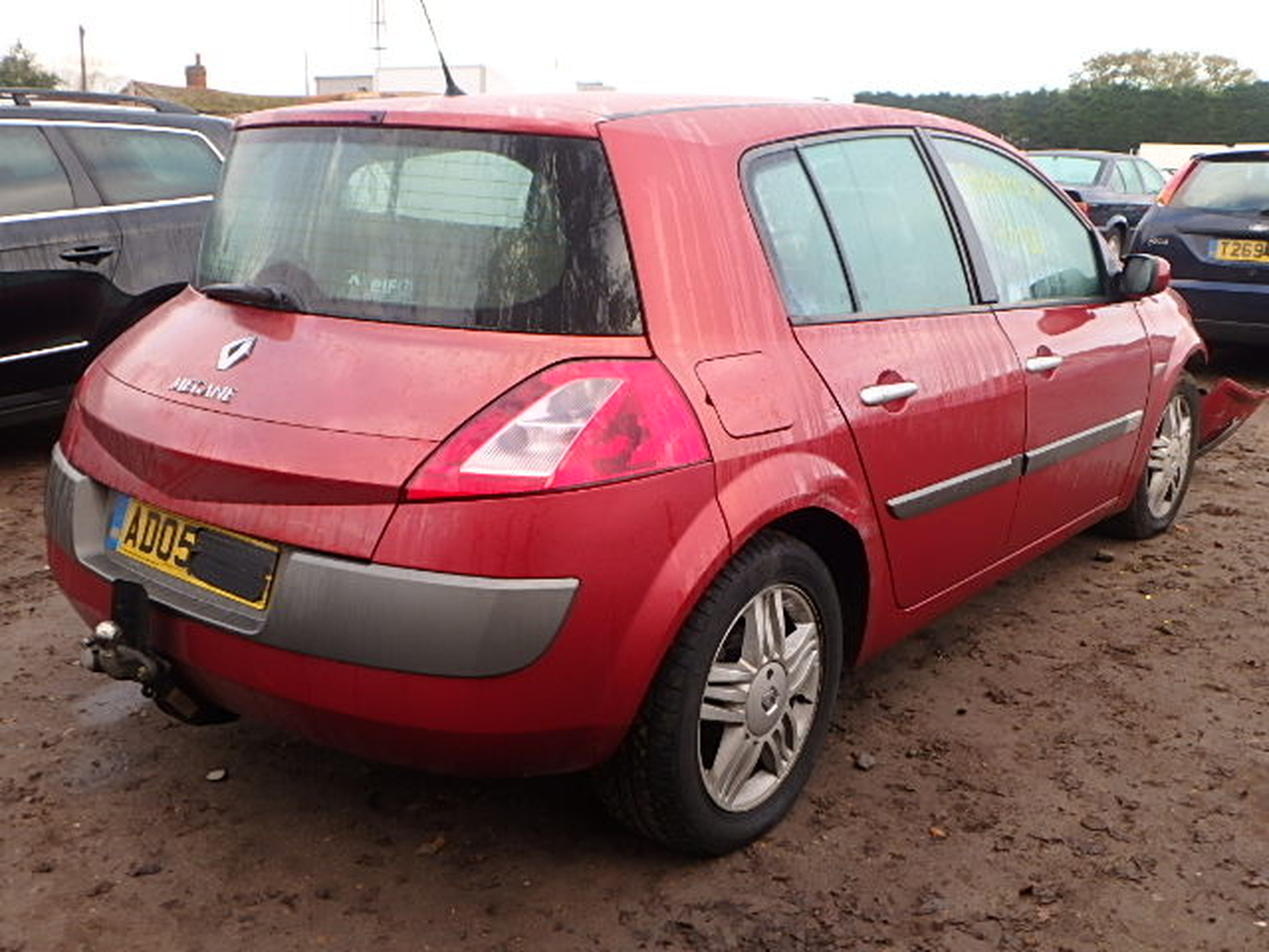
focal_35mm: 34
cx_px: 634
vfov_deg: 41.8
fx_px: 1246
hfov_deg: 54.0
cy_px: 476
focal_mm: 6
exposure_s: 1/80
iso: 125
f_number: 4.9
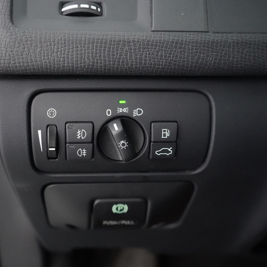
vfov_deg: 38.3
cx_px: 108
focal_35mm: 44
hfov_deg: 38.2
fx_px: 384
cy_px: 133
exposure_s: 1/60
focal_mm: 34
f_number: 4
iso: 12800
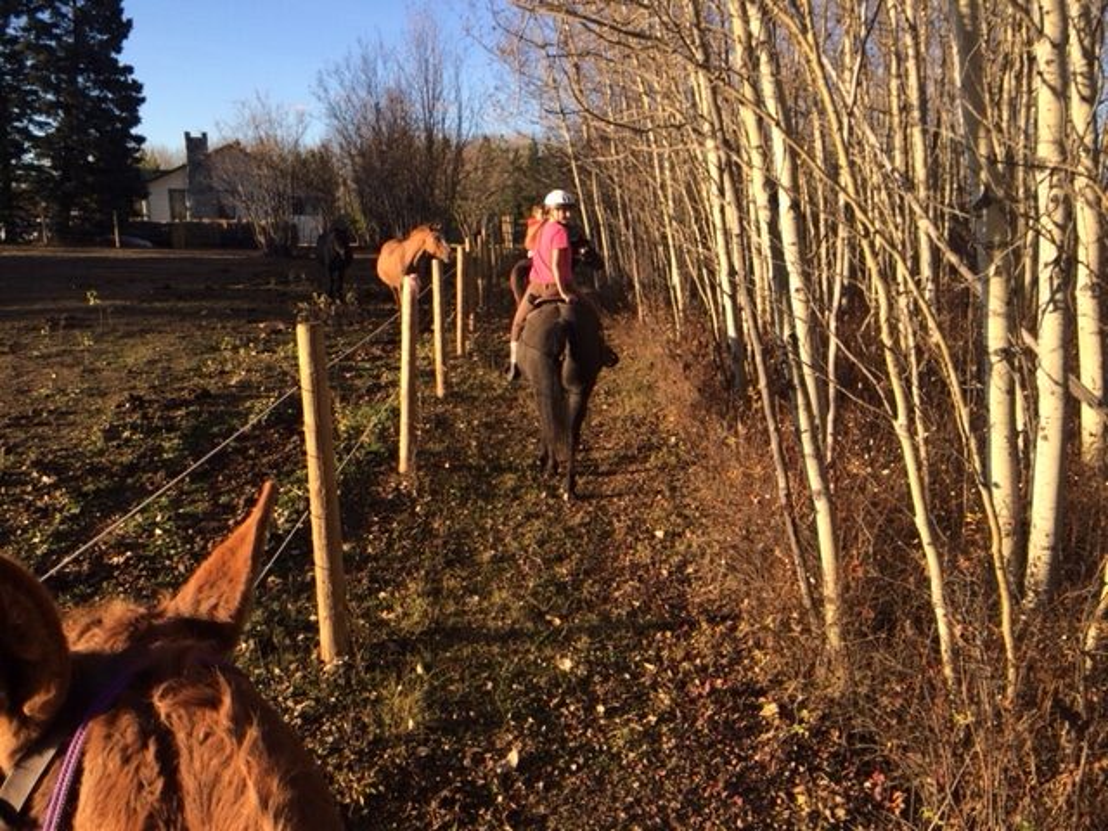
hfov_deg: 61.7
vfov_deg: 48.2
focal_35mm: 29
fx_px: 928
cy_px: 416
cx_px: 554
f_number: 2.2
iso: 32
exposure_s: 1/746
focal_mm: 4.15
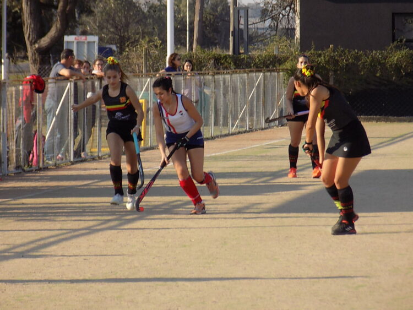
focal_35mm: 317
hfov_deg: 6.2
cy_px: 155
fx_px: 3783
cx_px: 206
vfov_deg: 4.7
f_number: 5.9
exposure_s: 1/250
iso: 125
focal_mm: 56.4
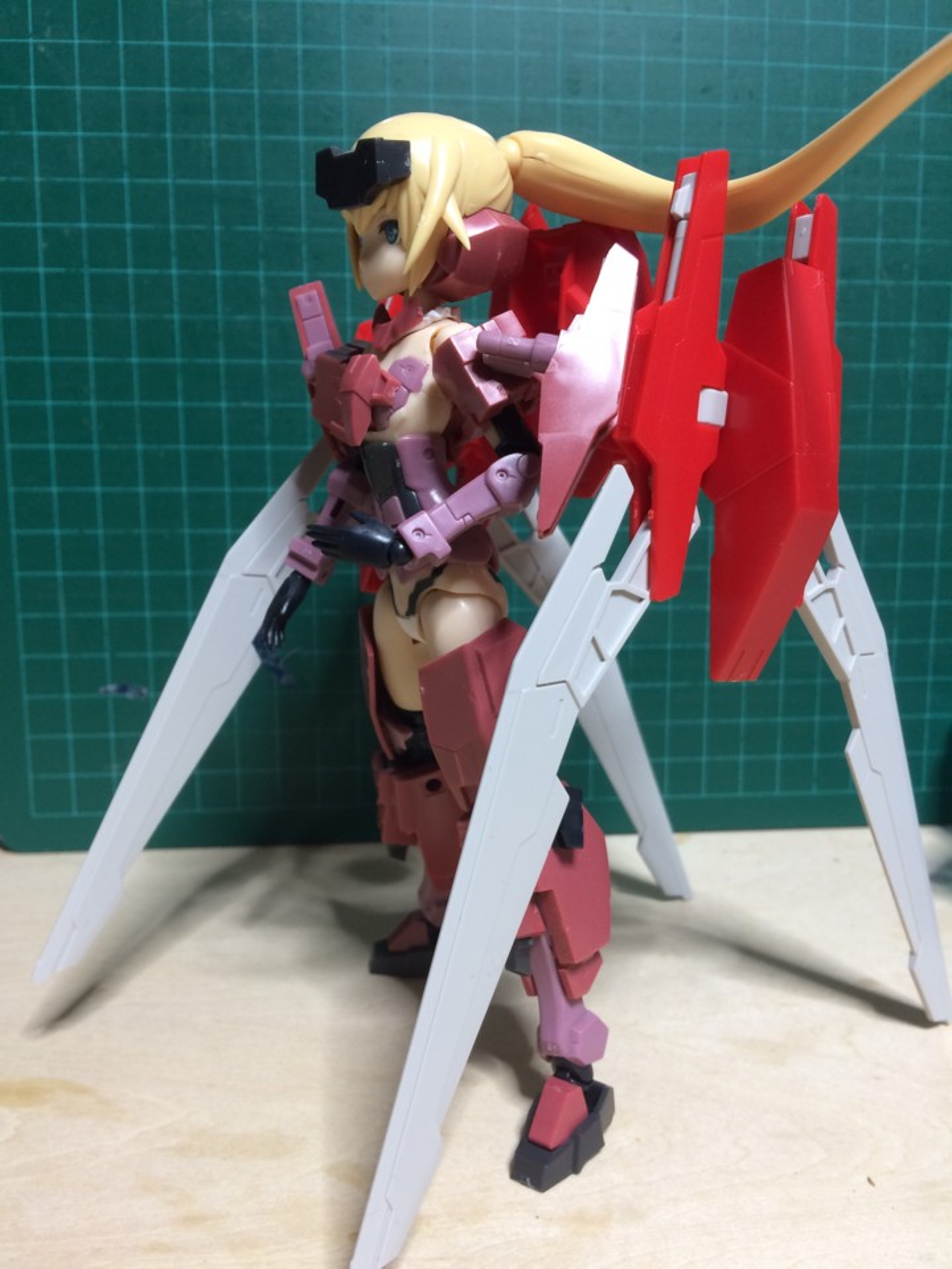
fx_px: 1063
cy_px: 634
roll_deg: +0.1
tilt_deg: -13.2
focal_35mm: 29
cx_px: 476
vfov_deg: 61.7
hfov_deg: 48.2
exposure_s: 1/30
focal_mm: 4.15
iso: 64
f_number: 2.2
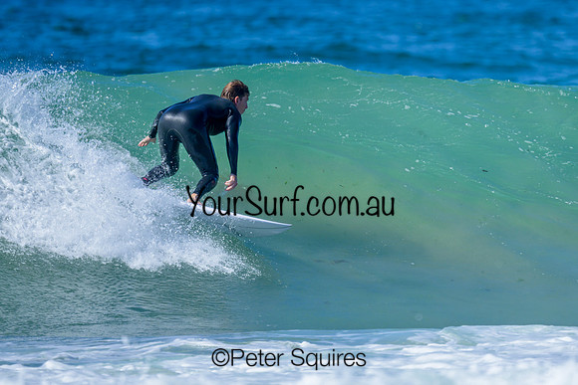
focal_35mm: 1143
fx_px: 18352
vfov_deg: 1.2
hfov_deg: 1.8
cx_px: 358
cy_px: 149
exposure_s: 1/2000
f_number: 6.3
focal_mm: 800
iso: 320
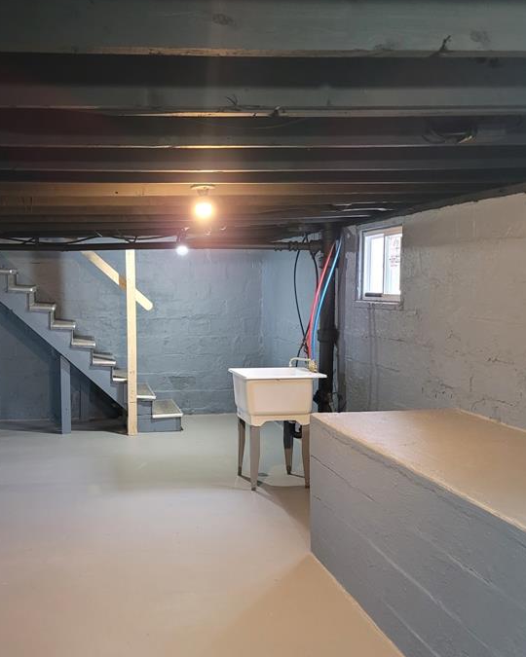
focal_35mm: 37
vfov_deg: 49.1
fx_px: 720
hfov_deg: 39.3
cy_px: 346
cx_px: 149
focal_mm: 7
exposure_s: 1/30
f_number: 1.8
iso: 640
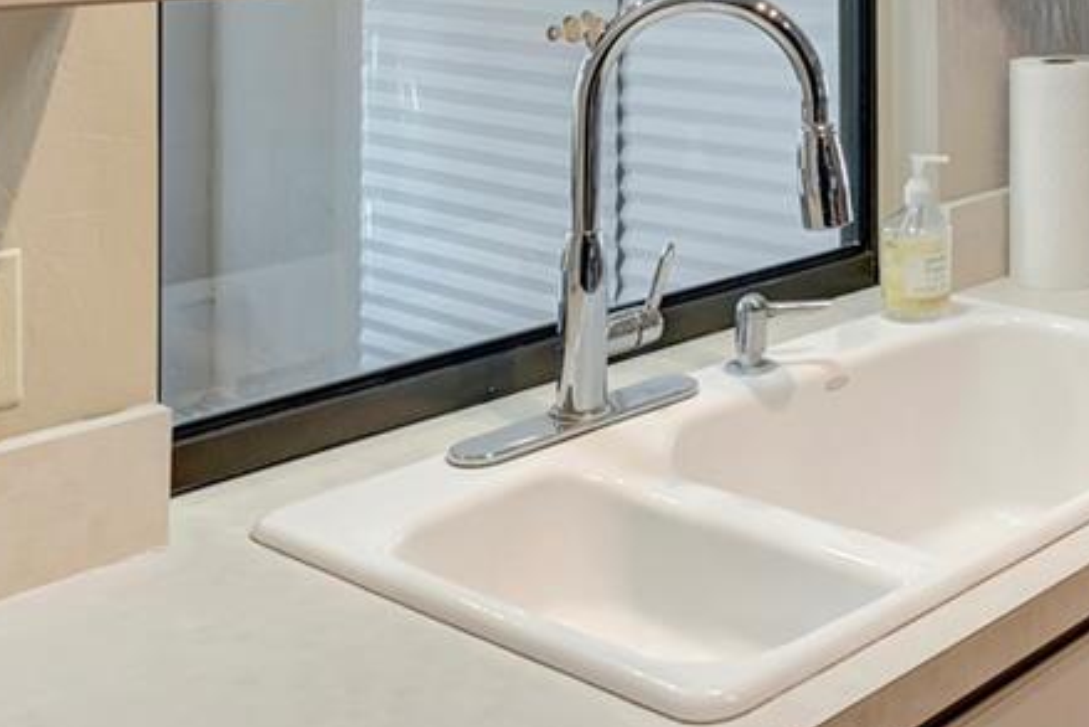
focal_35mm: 51
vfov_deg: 24.3
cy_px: -117
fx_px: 1543
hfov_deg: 34.3
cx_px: 1158
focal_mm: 14
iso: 250
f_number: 9
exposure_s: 1/6
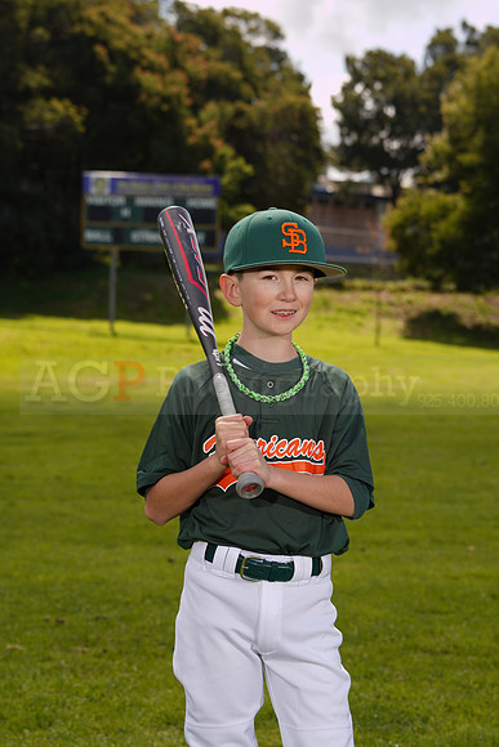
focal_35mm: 100
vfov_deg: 20.4
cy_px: 374
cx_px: 250
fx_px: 2078
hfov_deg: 13.7
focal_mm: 100
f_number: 9
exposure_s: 1/160
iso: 80
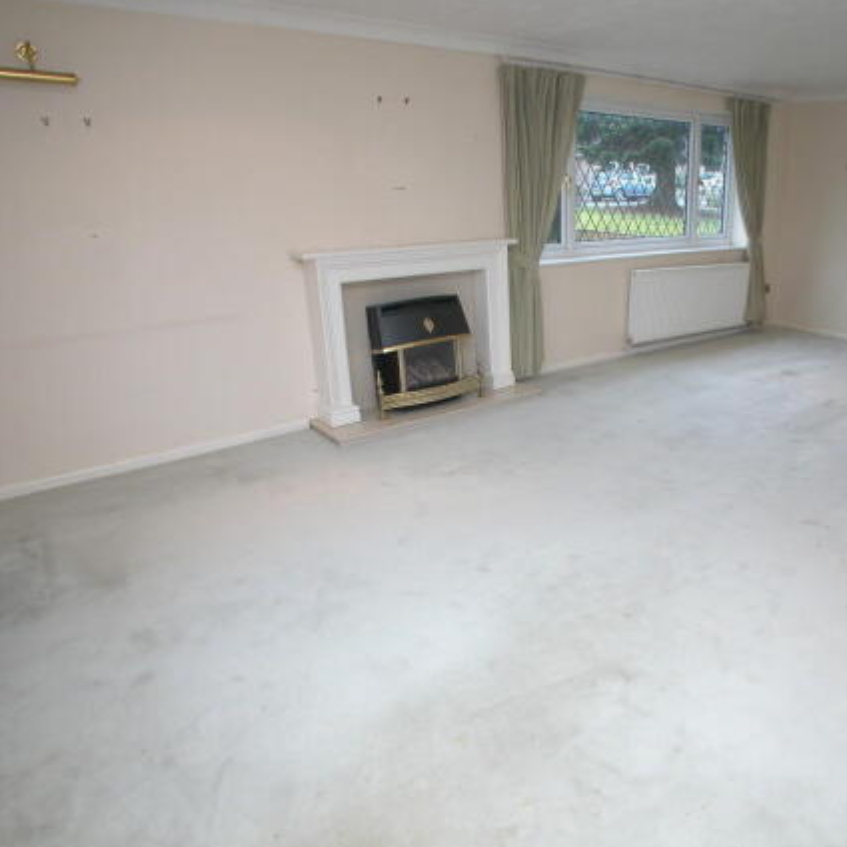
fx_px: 941
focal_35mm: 34
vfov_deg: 48.4
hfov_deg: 47.5
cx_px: 580
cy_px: 419
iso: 100
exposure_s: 1/30
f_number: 2.8
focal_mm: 7.1
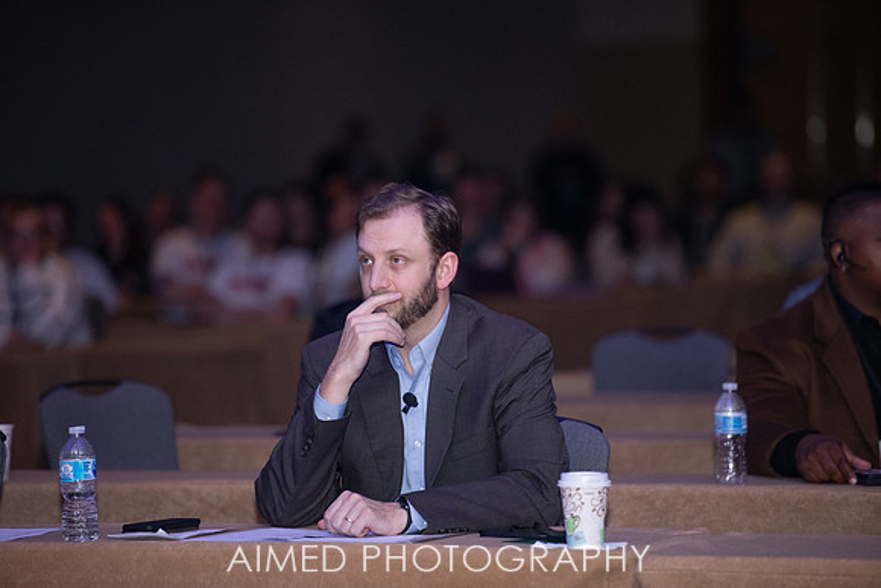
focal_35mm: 200
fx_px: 4895
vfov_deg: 6.9
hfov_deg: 10.3
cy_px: 294
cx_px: 440
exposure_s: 1/250
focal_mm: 200
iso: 1600
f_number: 3.2
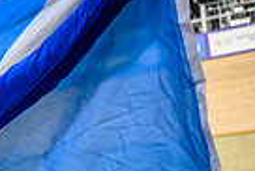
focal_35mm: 153
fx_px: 1085
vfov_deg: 8.8
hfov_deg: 12.0
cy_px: 247
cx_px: -255
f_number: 2.8
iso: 1250
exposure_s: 1/640
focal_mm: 36
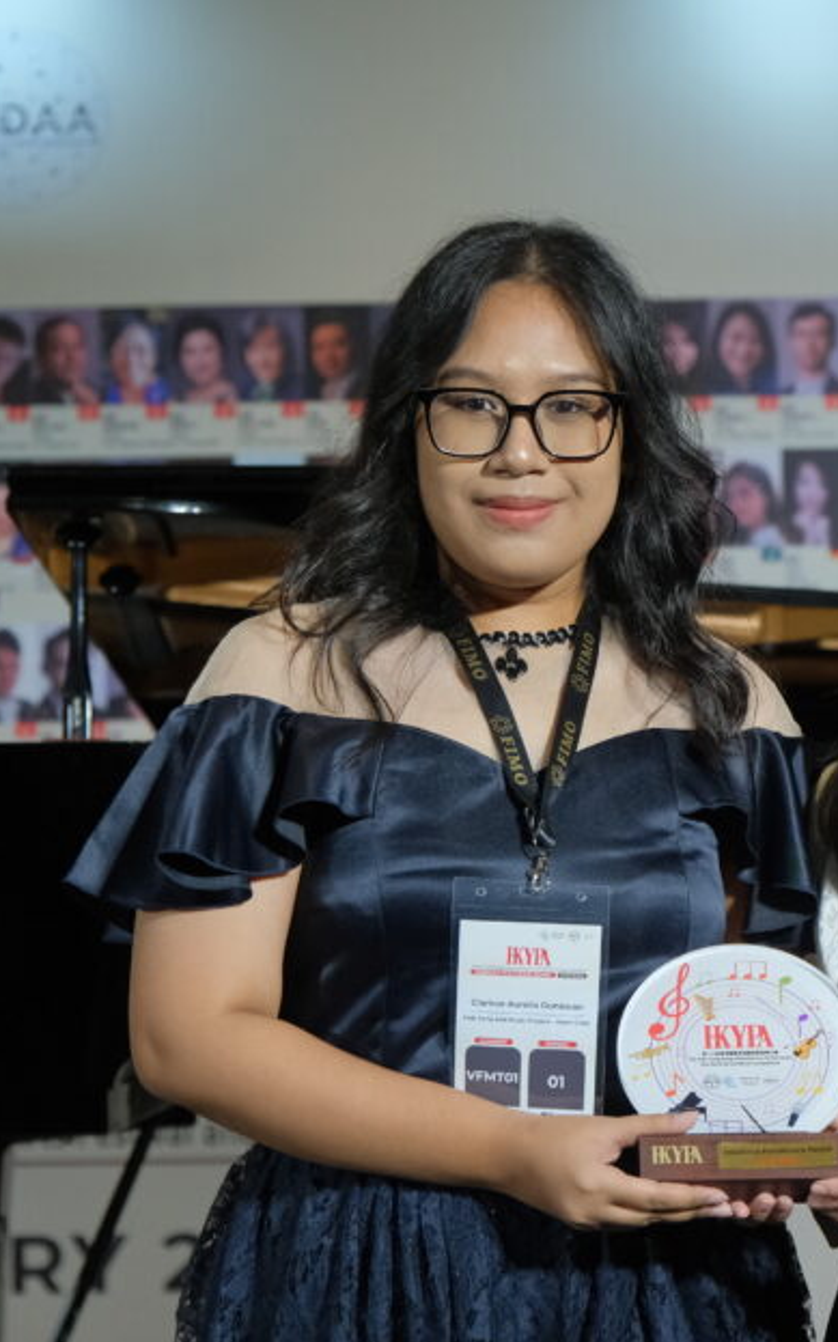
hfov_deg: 10.9
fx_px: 4351
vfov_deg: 17.5
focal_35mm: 119
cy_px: 613
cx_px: 748
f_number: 2.8
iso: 1600
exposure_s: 1/320
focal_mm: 47.6
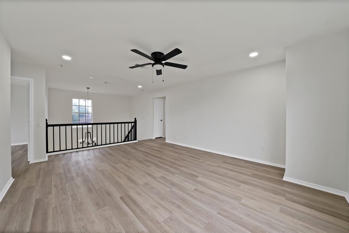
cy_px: 116
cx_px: 174
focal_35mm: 12
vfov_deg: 90.1
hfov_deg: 112.6
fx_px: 116
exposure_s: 1/2.5
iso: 640
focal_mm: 12
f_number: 9
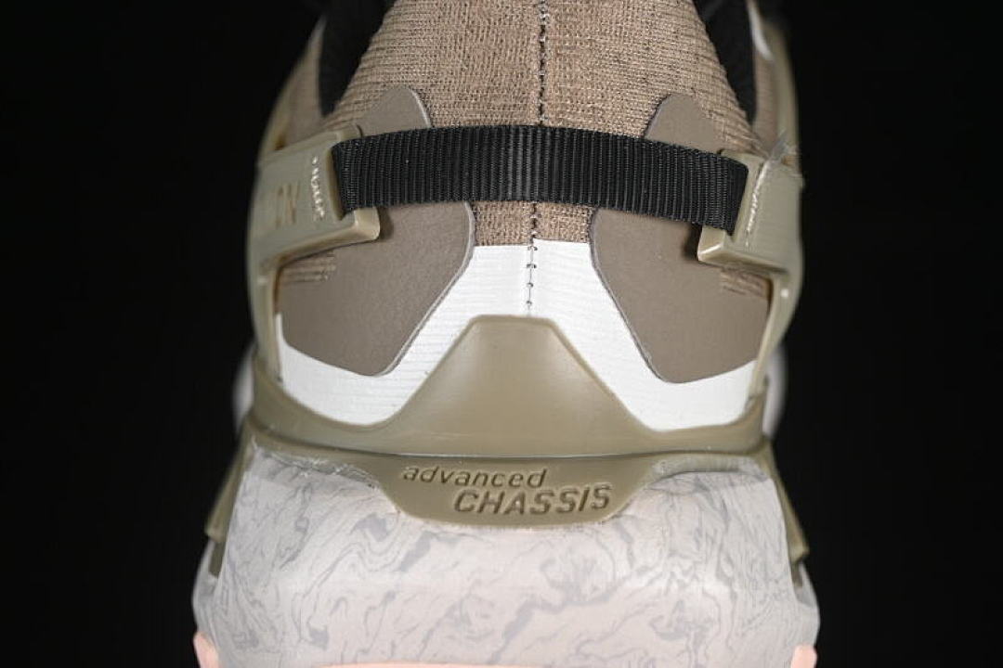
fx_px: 2089
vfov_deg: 18.2
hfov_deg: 27.0
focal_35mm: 75
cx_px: 502
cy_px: 334
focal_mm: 50
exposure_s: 1/60
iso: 160
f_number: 6.3
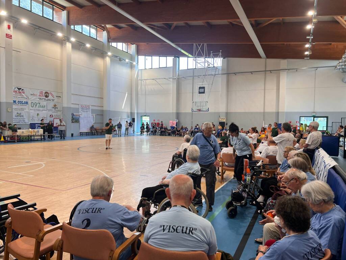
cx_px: 173
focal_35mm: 26
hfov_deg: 67.3
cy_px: 130
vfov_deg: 53.1
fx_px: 260
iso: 32
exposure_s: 1/105
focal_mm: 5.7
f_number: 1.5
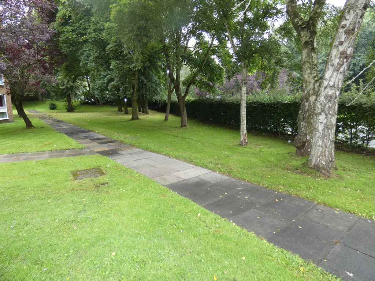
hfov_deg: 81.7
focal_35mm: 20
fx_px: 217
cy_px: 140
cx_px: 188
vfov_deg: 66.0
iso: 200
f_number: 2.8
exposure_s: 1/60
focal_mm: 3.6
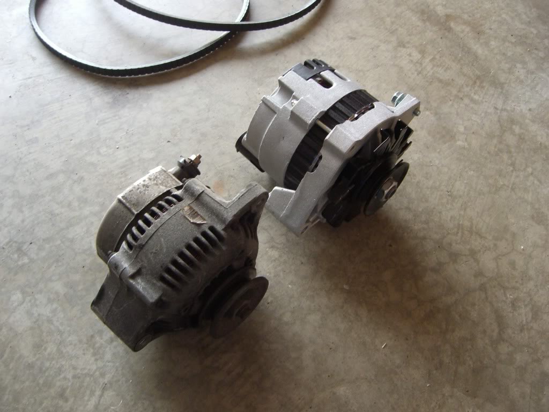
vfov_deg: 37.7
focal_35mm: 38
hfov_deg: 49.0
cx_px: 274
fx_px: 603
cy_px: 206
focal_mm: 7.9
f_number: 2.8
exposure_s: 1/100
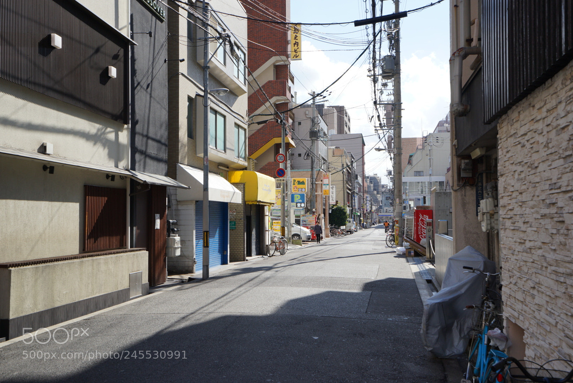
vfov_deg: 37.9
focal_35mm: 35
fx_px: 557
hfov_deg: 54.4
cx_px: 286
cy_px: 192
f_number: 9
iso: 200
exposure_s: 1/320
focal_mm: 35
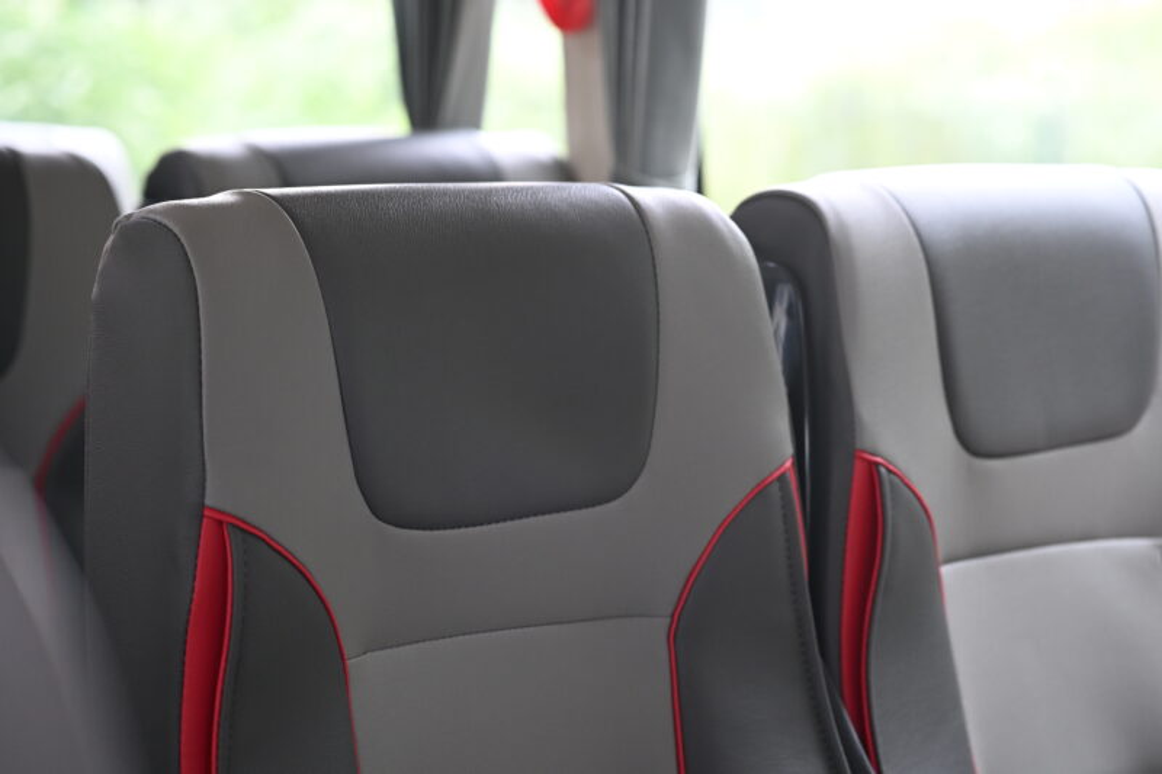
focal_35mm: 84
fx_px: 2711
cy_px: 387
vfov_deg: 16.3
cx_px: 581
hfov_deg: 24.2
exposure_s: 1/250
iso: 900
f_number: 2.8
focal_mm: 56
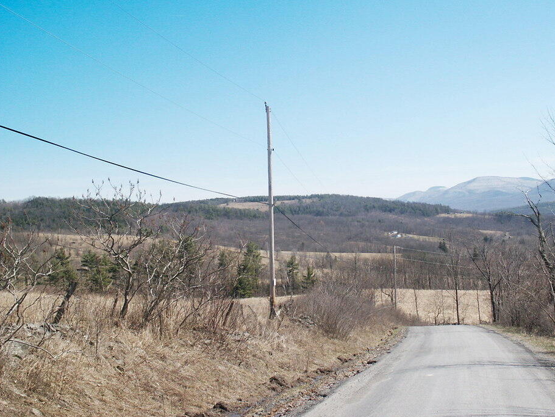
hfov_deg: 42.0
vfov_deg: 32.2
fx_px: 722
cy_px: 220
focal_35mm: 45
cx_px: 307
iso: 64
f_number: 8
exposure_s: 1/250
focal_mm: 8.44
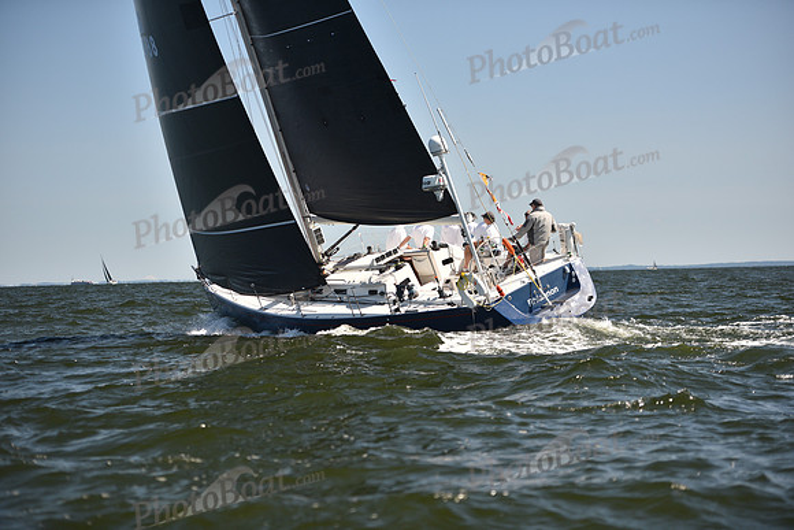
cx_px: 397
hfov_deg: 21.5
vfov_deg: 14.4
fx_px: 2096
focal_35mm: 95
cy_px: 265
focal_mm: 95
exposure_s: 1/1600
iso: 250
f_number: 2.8
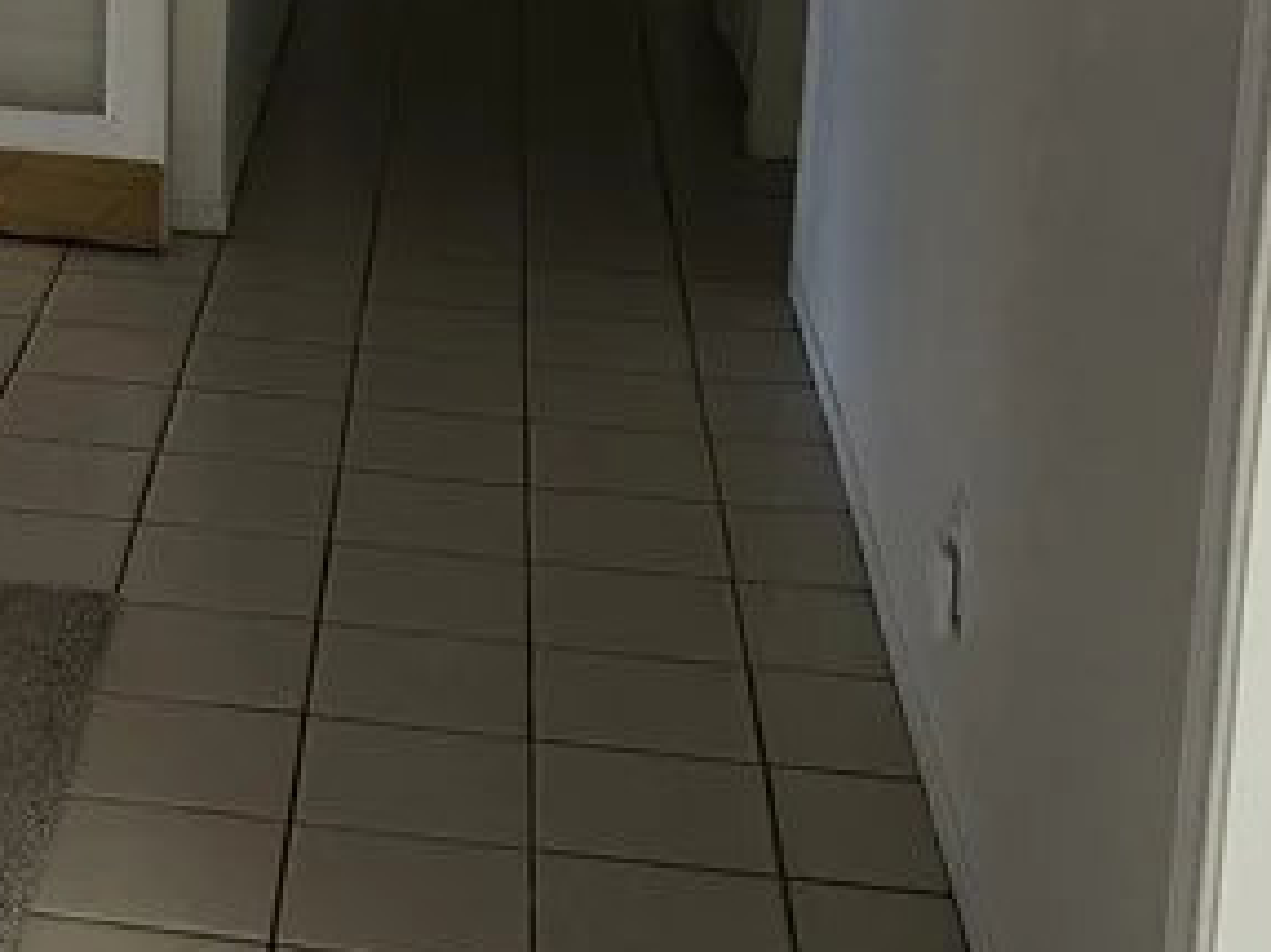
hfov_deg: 22.4
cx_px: -155
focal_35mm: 82
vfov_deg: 17.5
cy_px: -58
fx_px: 3010
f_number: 1.8
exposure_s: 1/24
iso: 100
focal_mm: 6.4
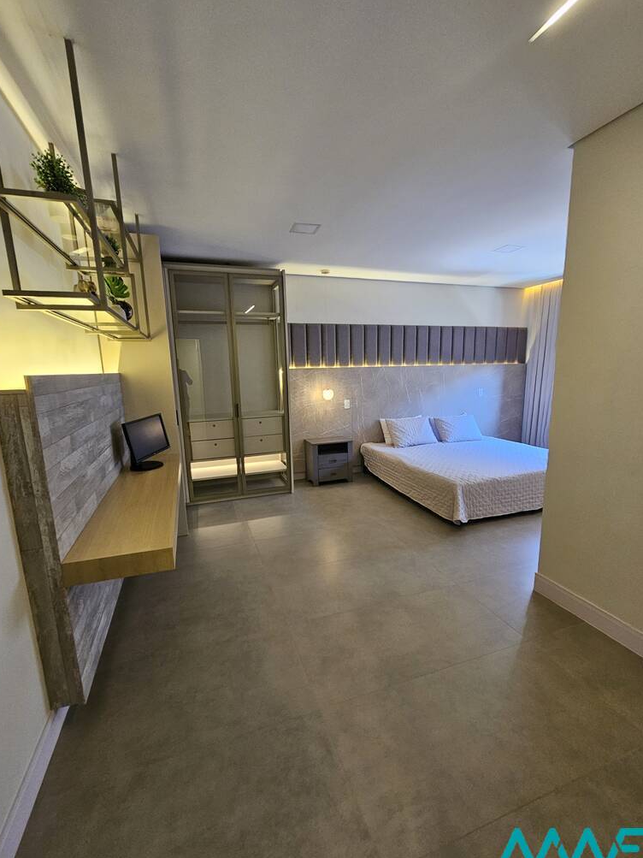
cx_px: 321
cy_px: 446
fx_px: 347
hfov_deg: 85.7
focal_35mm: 14
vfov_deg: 102.0
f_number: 2.2
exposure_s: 1/60
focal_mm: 2.2
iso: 320
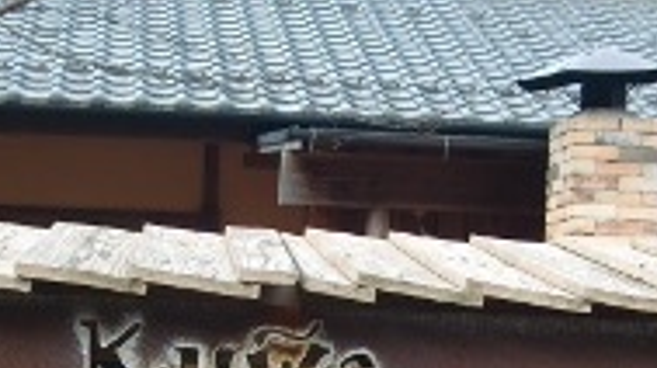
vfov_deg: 12.4
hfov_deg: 22.0
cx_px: 322
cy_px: 316
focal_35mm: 97
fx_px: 1689
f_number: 3.3
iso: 64
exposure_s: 1/100
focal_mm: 8.2
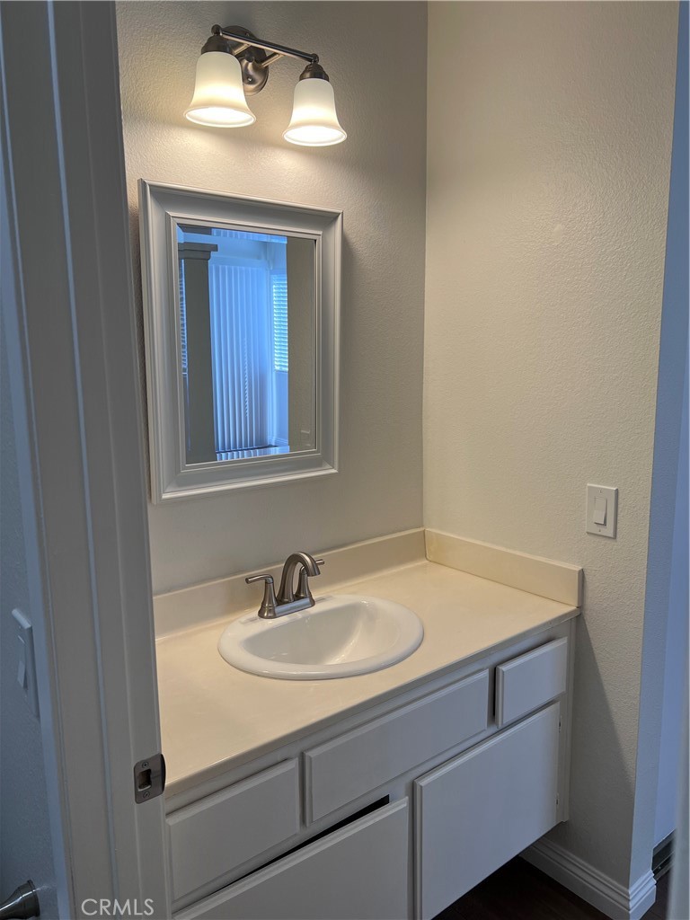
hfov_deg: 53.1
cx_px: 345
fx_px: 691
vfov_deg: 67.3
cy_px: 460
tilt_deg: -8.9
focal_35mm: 26
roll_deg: +1.6
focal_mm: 5.7
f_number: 1.5
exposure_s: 1/157
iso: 40
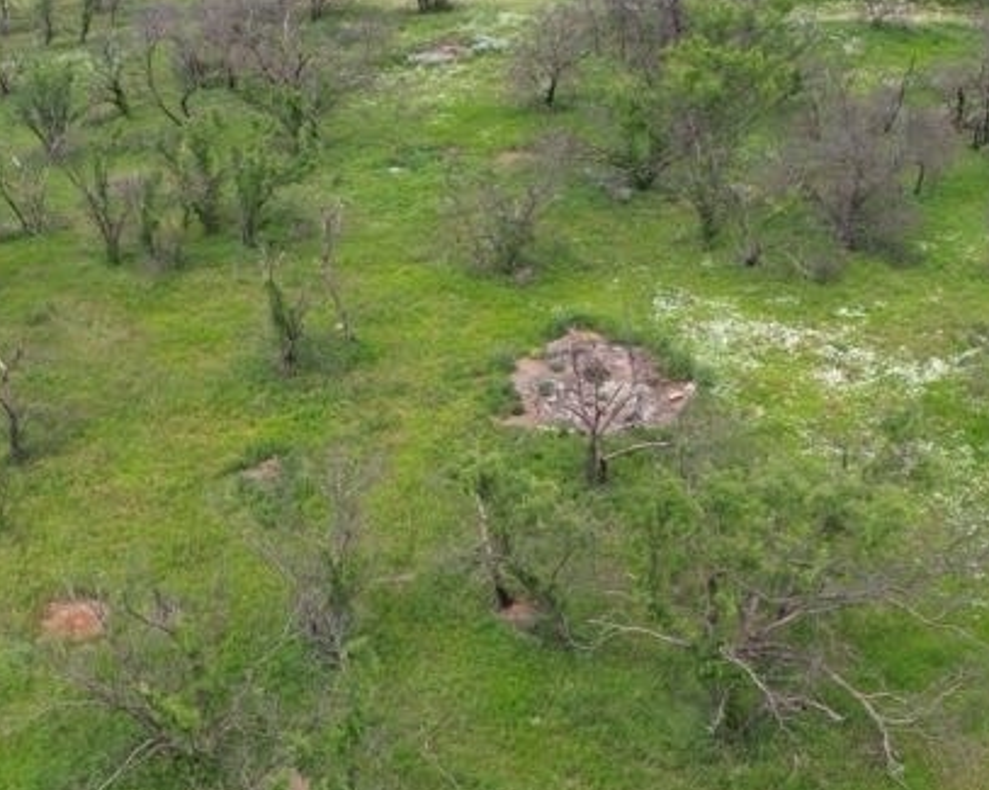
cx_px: 270
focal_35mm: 45
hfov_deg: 40.2
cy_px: 436
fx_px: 1316
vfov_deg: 33.4
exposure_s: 1/1000
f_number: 2.8
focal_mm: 8.38
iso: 100
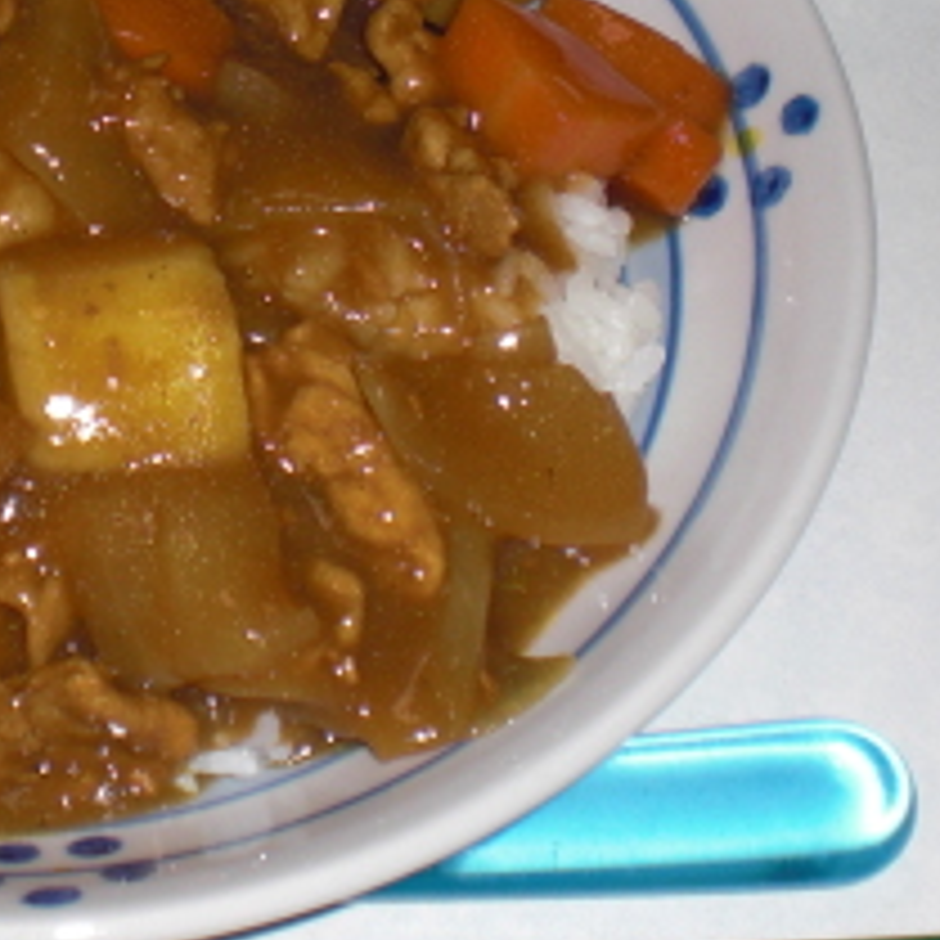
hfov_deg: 16.8
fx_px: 3164
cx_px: 198
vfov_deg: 16.7
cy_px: 99
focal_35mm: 103
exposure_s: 1/60
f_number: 3.1
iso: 64
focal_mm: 6.3
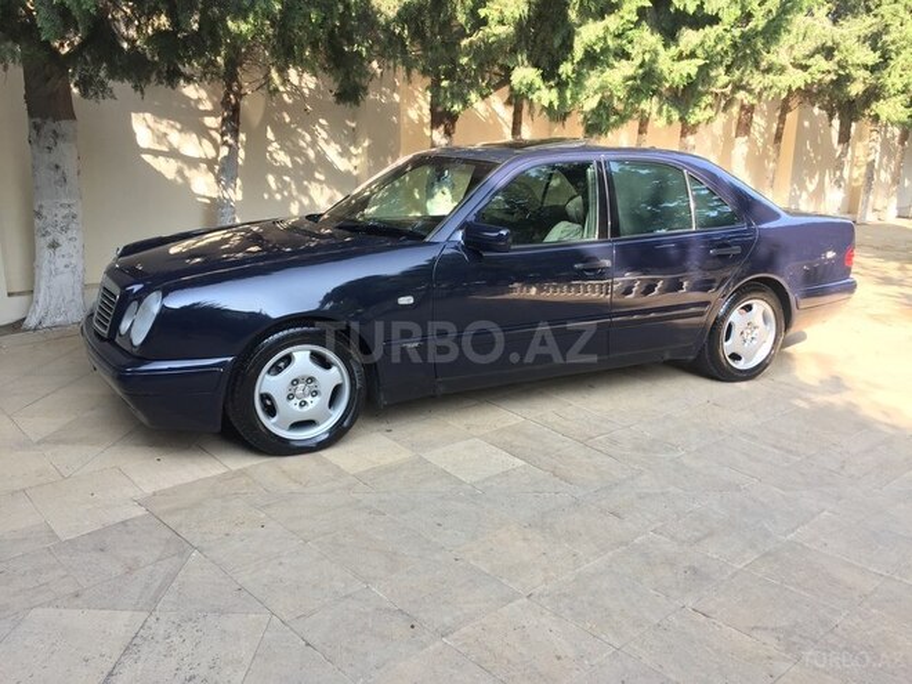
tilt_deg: -14.6
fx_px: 764
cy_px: 342
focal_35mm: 29
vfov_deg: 48.2
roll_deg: -2.0
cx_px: 456
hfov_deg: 61.7
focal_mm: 4.15
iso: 32
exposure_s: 1/152
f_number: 2.2
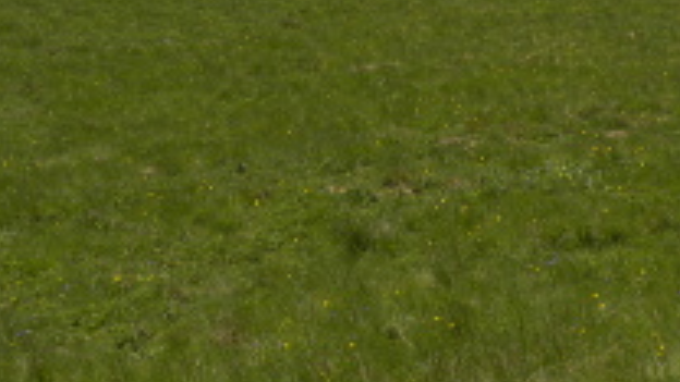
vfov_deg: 11.3
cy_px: -196
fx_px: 1857
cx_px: 513
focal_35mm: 103
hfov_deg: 20.6
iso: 64
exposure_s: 1/250
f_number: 3.5
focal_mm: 7.3
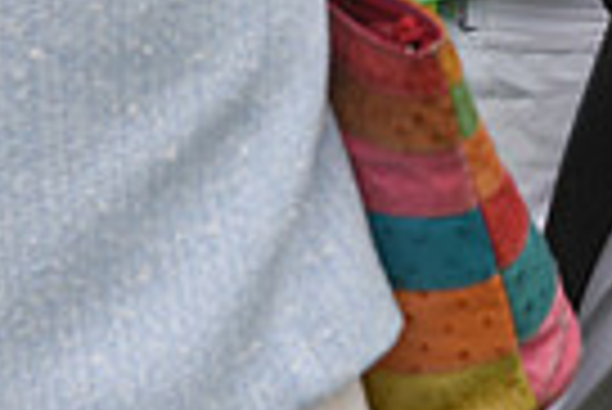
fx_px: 3778
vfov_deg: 6.0
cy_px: -439
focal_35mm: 222
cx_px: 580
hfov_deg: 9.2
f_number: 5.6
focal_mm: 52
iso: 400
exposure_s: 1/400
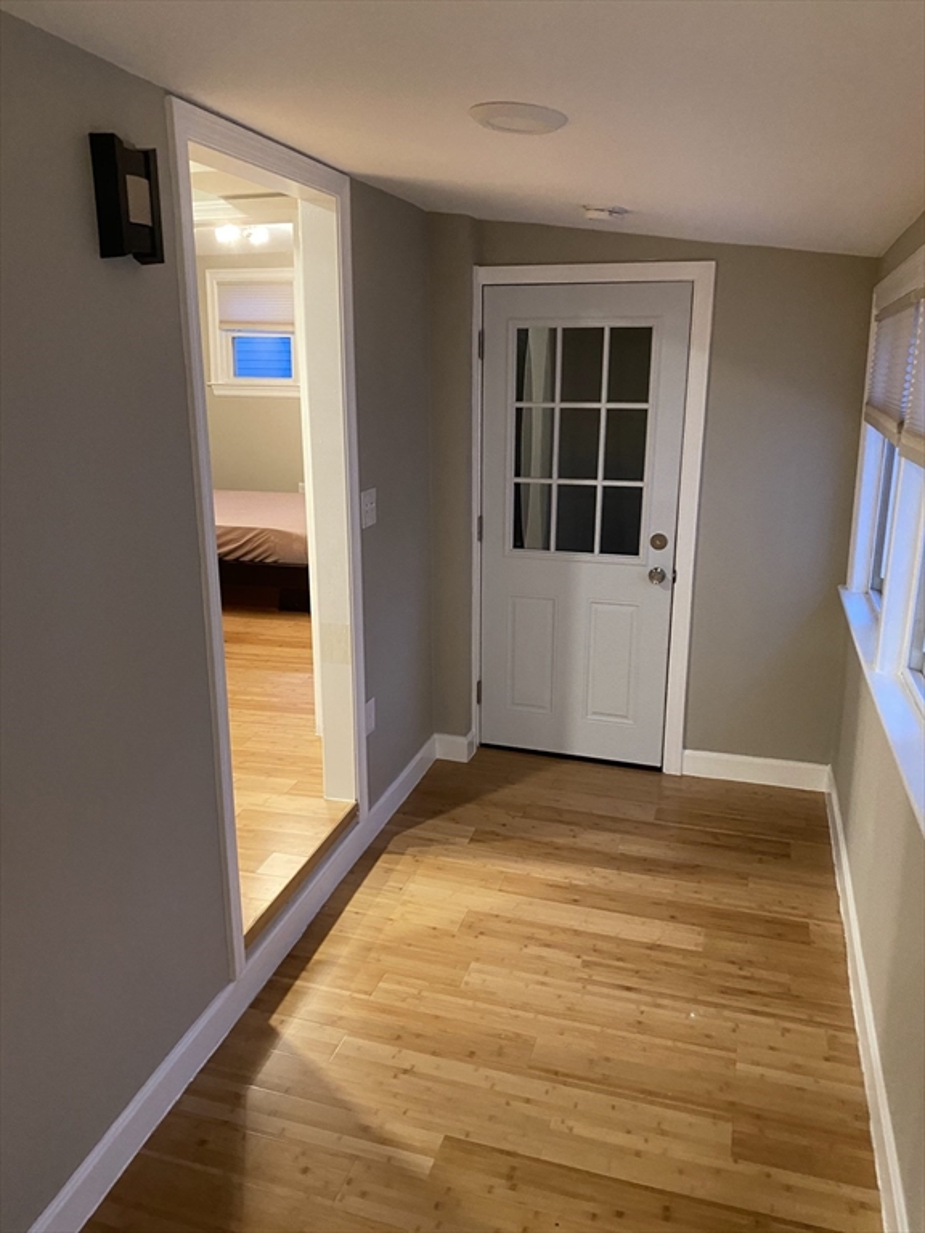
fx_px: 926
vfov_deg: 67.3
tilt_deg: -14.9
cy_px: 616
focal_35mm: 26
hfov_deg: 53.1
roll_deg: +0.9
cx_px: 462
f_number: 1.8
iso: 400
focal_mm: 4.25
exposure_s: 1/40
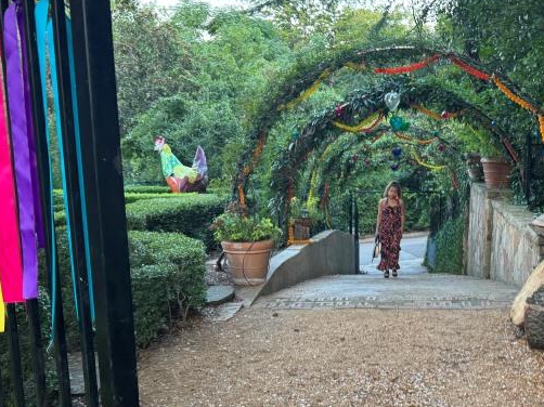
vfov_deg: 29.4
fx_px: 770
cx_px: 375
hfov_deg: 38.4
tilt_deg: -14.6
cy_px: 283
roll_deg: -1.5
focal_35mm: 49
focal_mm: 6.76
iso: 200
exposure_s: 1/60
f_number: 1.78
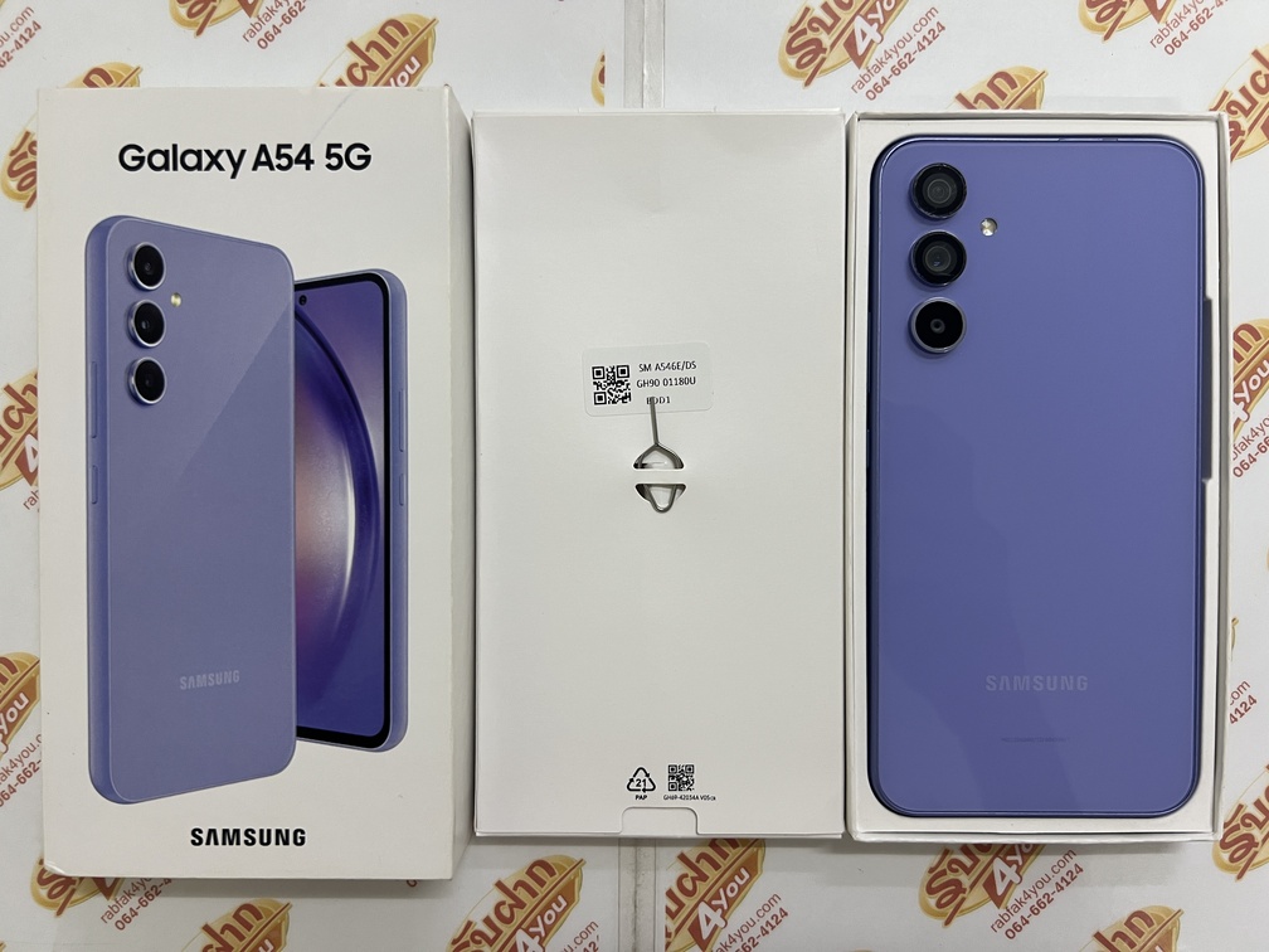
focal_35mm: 26
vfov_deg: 53.1
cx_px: 634
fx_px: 953
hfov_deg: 67.3
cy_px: 476
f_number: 1.5
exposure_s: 1/50
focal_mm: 5.7
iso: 125
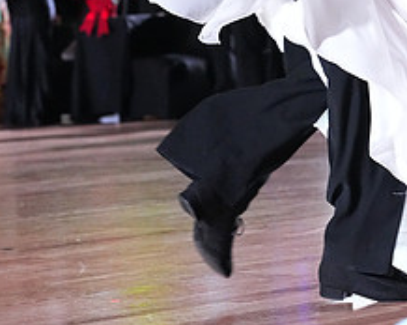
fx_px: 2708
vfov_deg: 6.8
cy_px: -108
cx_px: 309
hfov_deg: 8.6
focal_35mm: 225
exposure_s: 1/400
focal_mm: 90
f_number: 5
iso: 10000
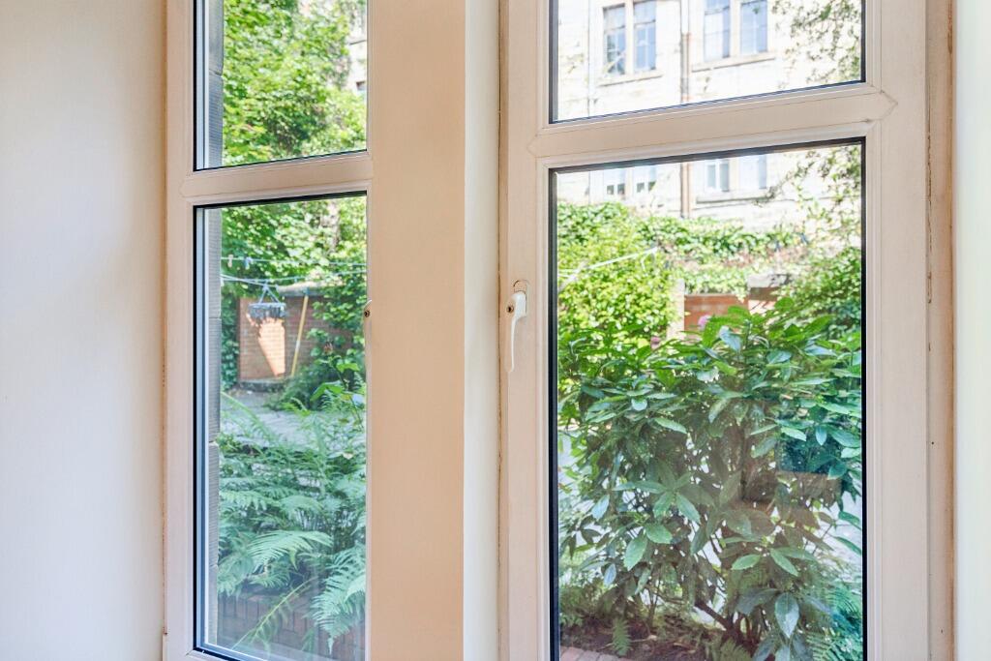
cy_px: 330
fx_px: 716
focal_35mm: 26
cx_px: 496
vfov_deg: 49.6
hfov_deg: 69.4
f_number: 4
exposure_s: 1/250
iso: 800
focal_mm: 26
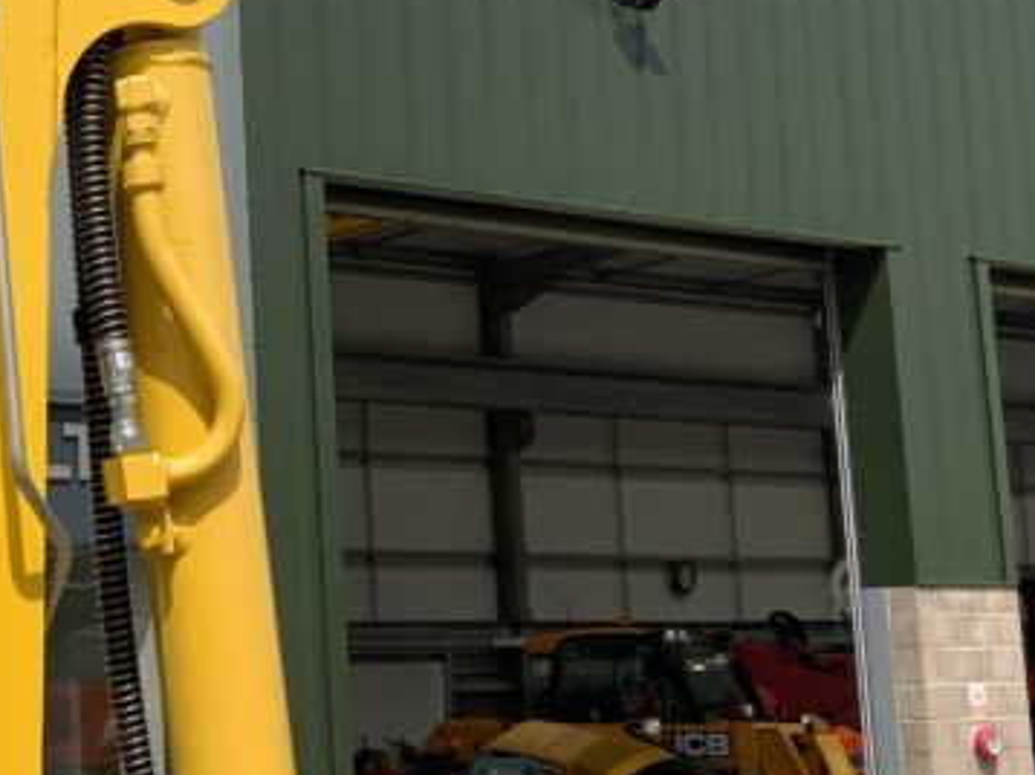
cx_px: 104
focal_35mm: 83
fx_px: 2480
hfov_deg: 23.0
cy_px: 353
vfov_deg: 17.8
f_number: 1.8
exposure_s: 1/2667
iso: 16
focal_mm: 3
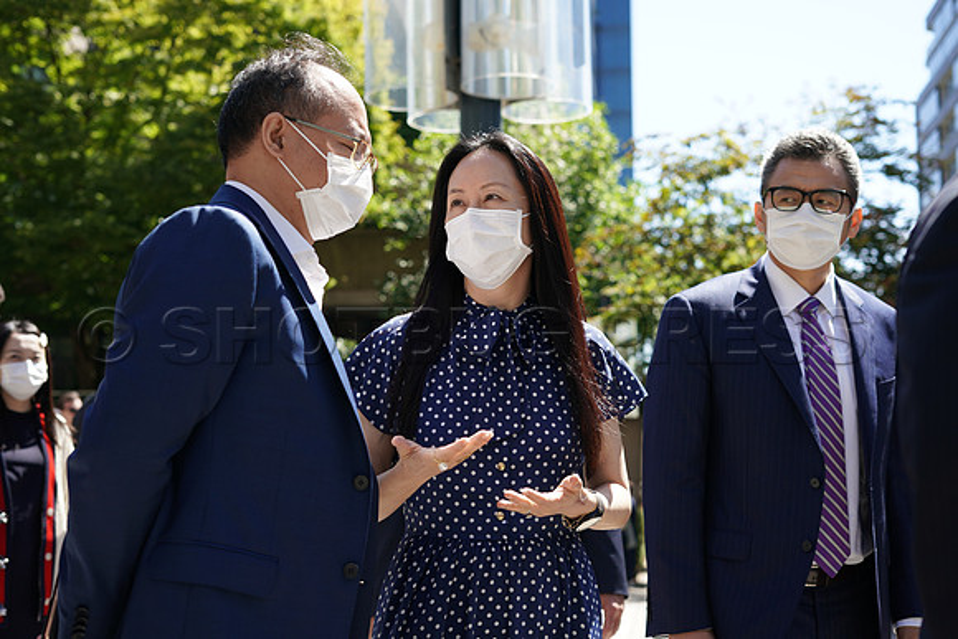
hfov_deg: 39.6
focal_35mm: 50
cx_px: 479
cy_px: 320
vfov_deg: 27.0
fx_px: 1331
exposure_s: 1/500
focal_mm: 50
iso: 200
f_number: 4
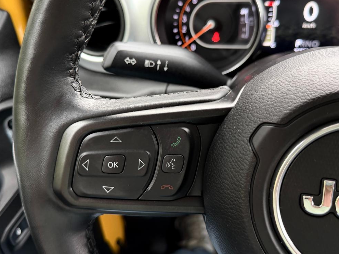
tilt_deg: -33.5
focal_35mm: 31
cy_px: 113
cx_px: 166
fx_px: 304
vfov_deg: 45.4
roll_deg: +3.7
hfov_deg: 58.4
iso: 200
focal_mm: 6.76
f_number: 1.78
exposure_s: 1/86
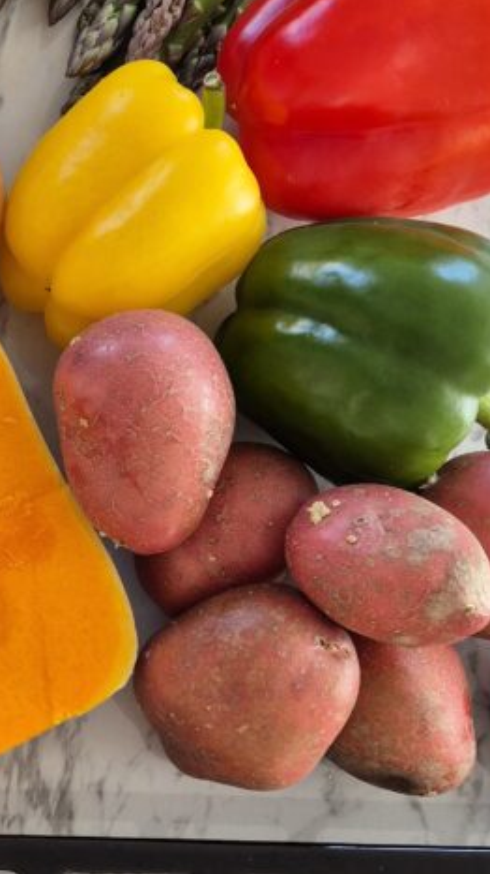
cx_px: -105
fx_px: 1273
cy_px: 591
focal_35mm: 55
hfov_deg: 20.3
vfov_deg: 37.4
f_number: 1.8
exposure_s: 1/180
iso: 160
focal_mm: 5.4
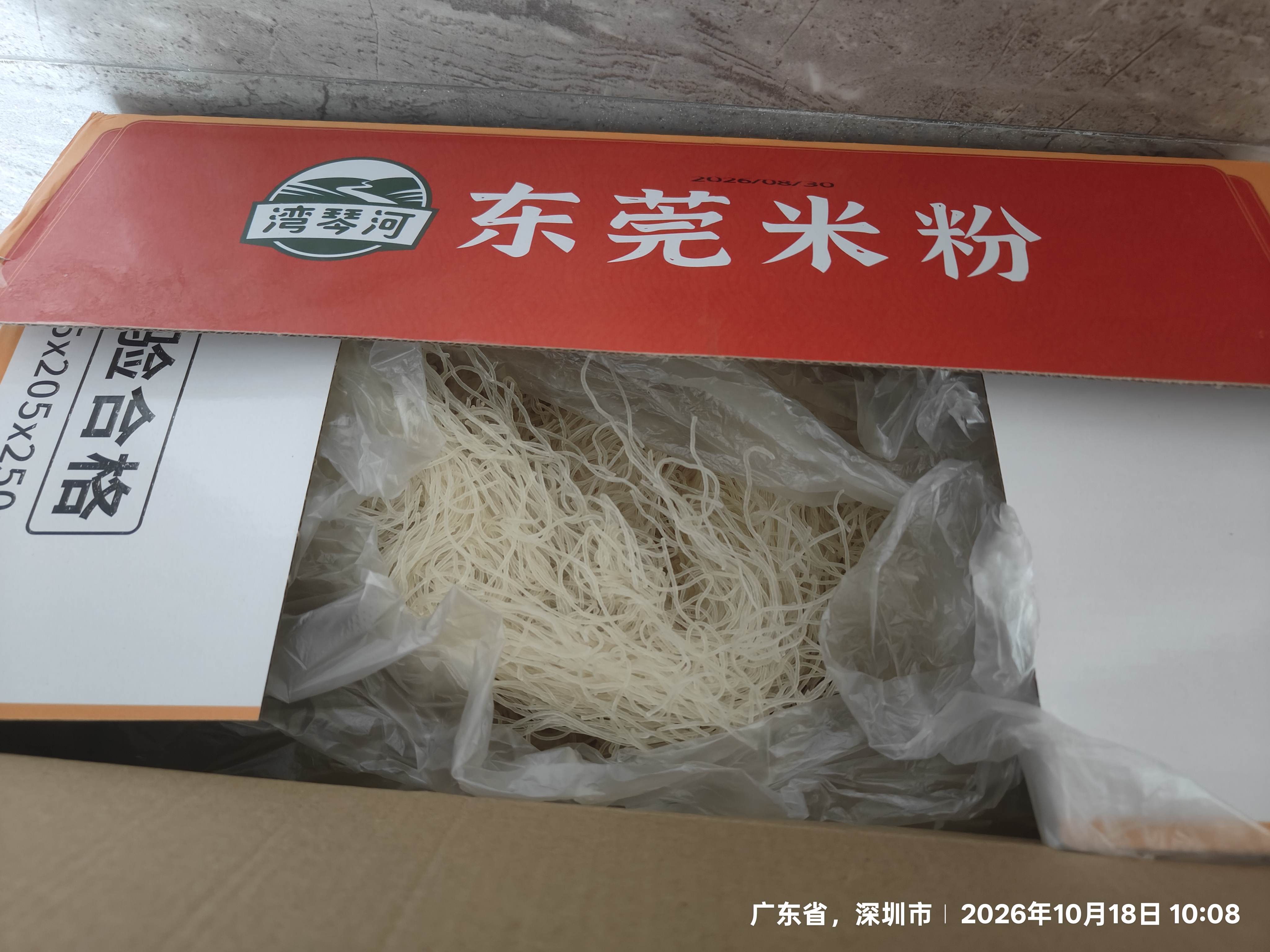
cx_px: 635
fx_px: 881
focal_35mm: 24
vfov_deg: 56.8
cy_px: 476
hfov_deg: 71.6
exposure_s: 1/25
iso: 400
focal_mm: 5.59
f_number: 1.8
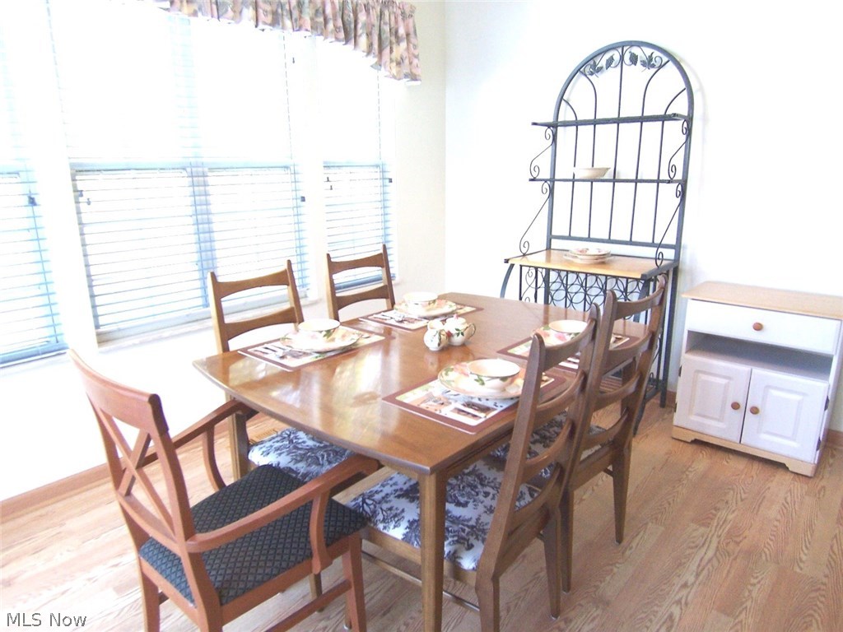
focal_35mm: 23
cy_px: 316
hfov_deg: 73.9
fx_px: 560
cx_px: 422
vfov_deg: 58.9
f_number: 2.8
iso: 160
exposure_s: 1/30
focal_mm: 3.8
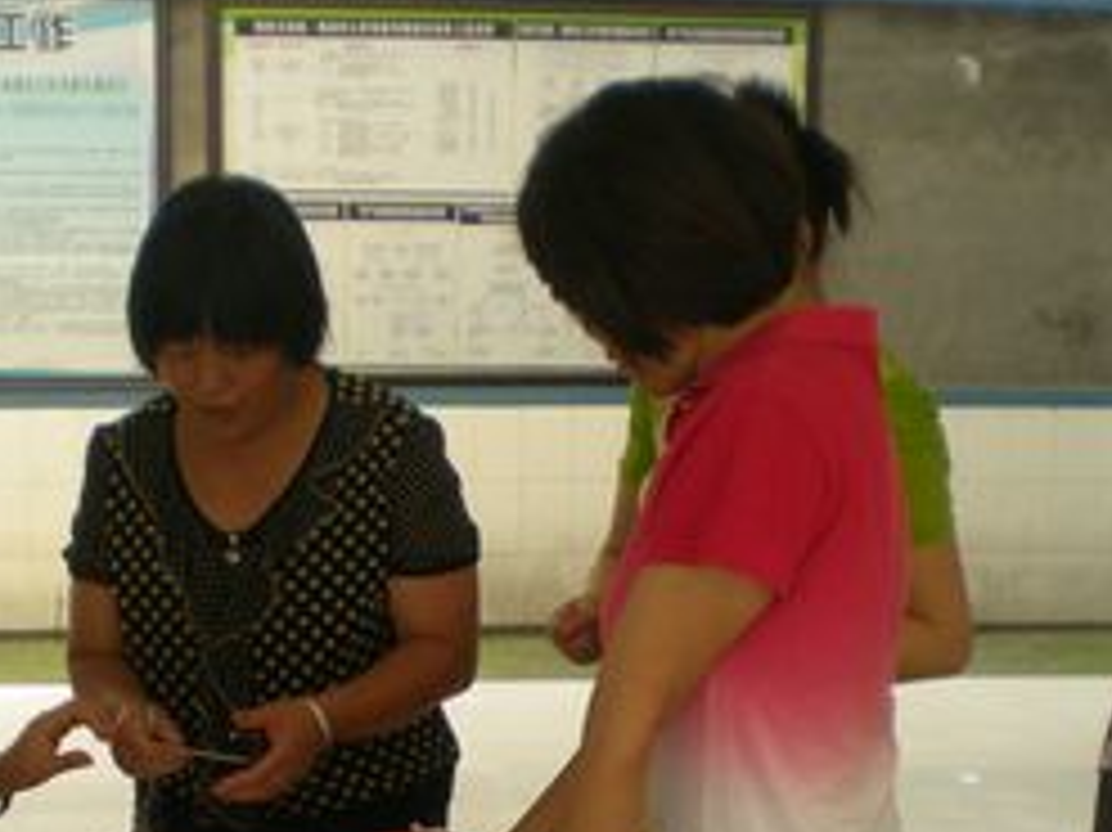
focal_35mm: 77
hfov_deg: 25.2
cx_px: 383
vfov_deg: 18.7
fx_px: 2472
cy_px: 798
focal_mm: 6.3
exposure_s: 1/57.8
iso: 61
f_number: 3.1
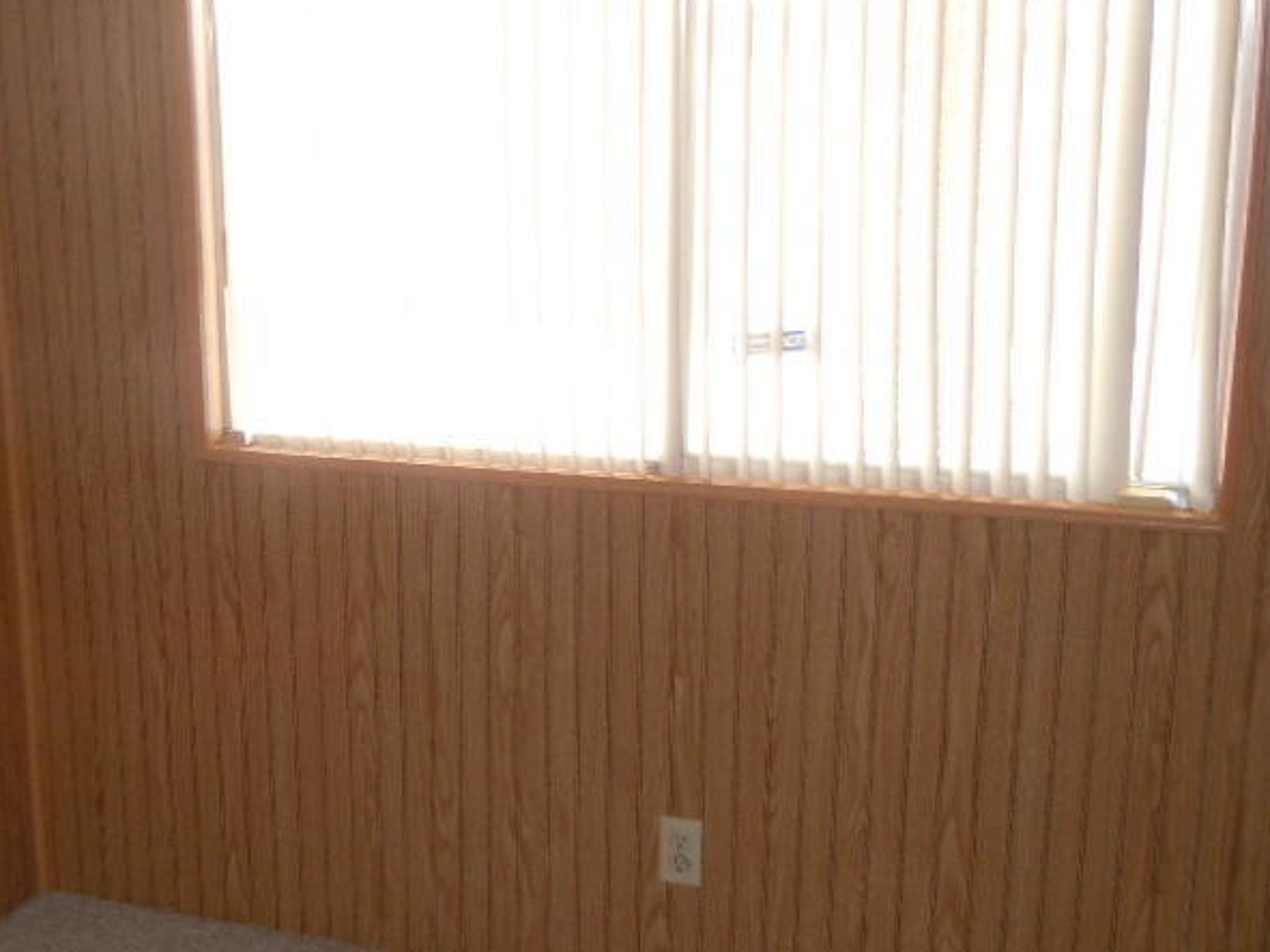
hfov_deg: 35.9
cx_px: 301
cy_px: 537
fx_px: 1907
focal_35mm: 52
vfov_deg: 28.0
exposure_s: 1/30
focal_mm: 5.4
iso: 250
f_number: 3.5
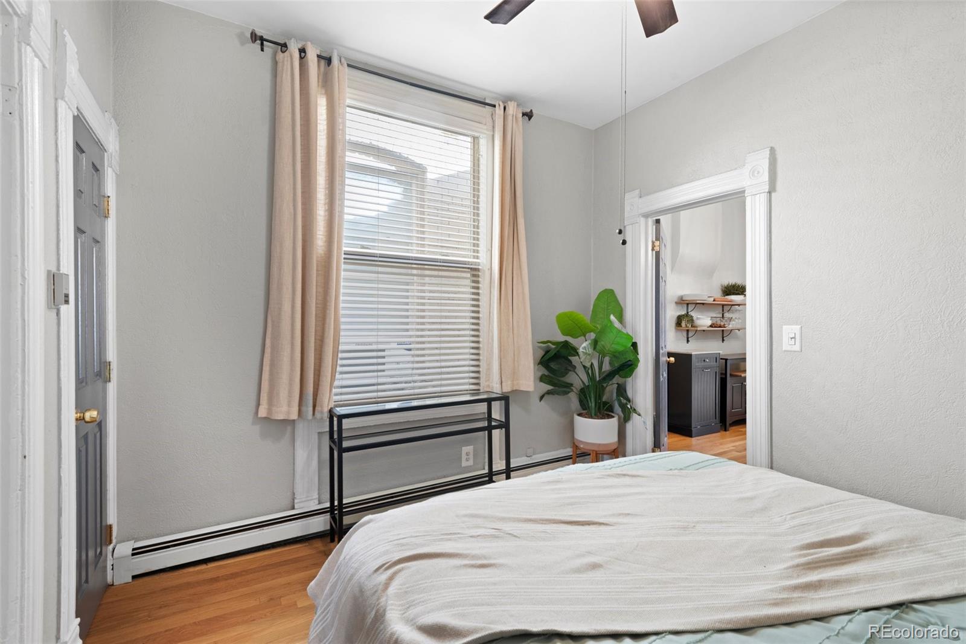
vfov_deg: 73.7
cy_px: 322
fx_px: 429
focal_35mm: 16
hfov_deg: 96.7
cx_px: 483
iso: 500
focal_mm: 16
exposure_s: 1.6
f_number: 9
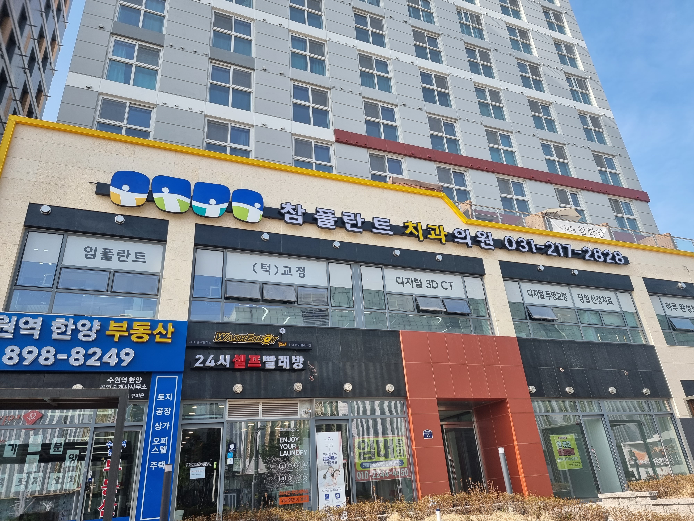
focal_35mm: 24
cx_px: 347
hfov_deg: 71.6
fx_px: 481
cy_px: 260
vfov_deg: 56.8
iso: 50
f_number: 1.8
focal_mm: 6.7
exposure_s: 1/491
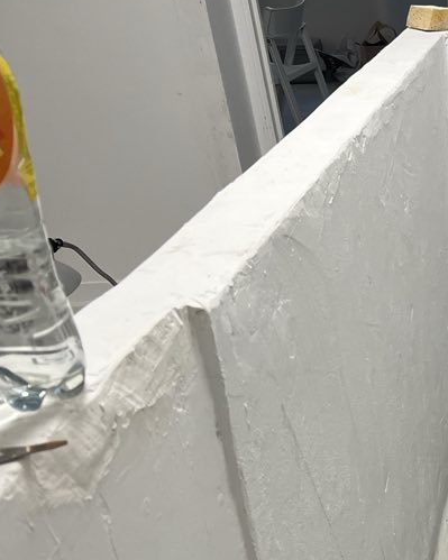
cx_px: 656
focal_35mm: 61
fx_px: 1011
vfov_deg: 29.8
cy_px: 490
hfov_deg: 21.4
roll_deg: +0.3
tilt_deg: -32.3
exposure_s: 1/100
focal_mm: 5.7
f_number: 1.5
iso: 125
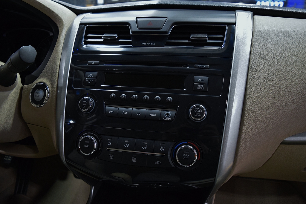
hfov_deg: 67.4
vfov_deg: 47.9
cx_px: 153
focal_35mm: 27
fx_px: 230
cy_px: 102
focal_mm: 18
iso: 3200
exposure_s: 1/60
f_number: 3.5
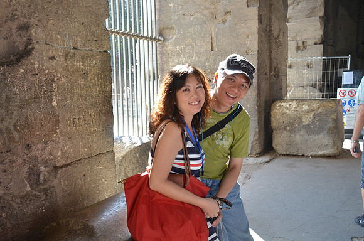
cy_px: 120
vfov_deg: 36.7
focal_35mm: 36
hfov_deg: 53.2
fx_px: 363
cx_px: 182
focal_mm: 24
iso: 1000
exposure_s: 1/160
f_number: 6.3
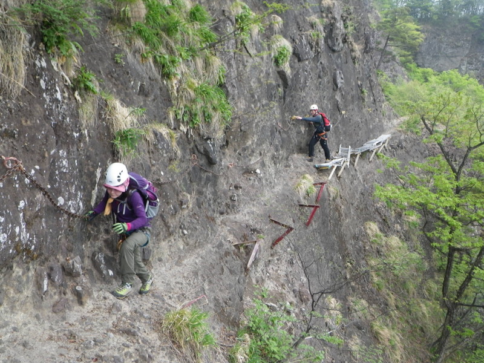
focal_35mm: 34
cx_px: 242
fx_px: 475
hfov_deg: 54.0
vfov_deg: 41.8
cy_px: 182
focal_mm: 6.1
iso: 80
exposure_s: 1/160
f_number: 3.8
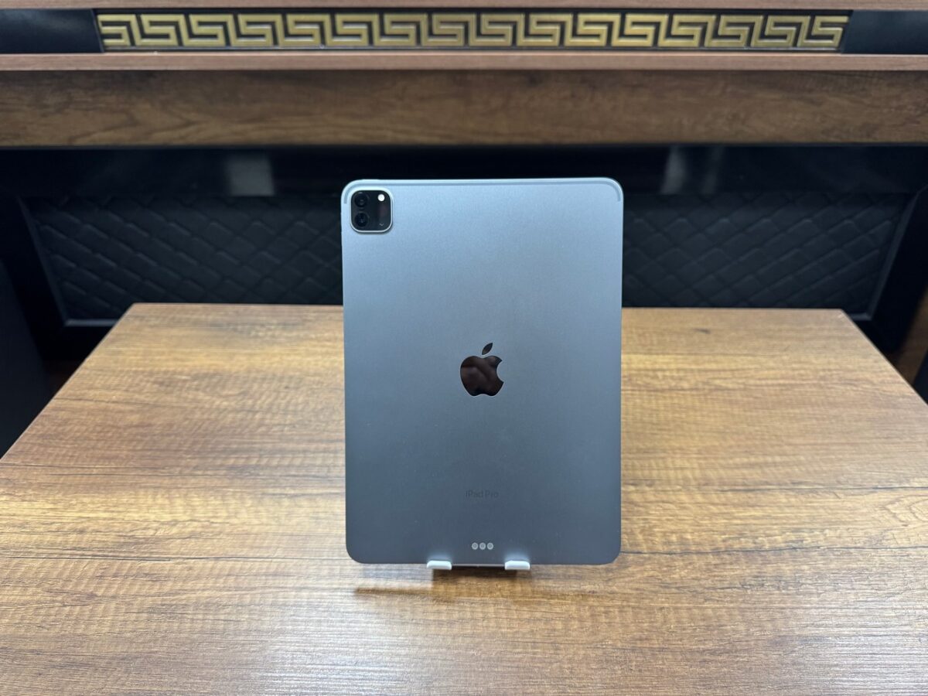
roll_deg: +0.2
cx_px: 464
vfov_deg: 56.8
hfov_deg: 71.6
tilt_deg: -33.0
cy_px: 348
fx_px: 643
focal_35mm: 24
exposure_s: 1/50
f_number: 1.78
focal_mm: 6.76
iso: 320
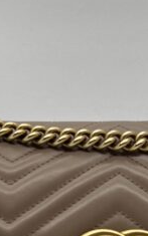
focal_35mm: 120
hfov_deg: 10.9
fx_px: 774
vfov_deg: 17.1
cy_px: 219
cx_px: 119
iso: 50
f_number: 1.5
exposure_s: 1/323
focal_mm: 5.7
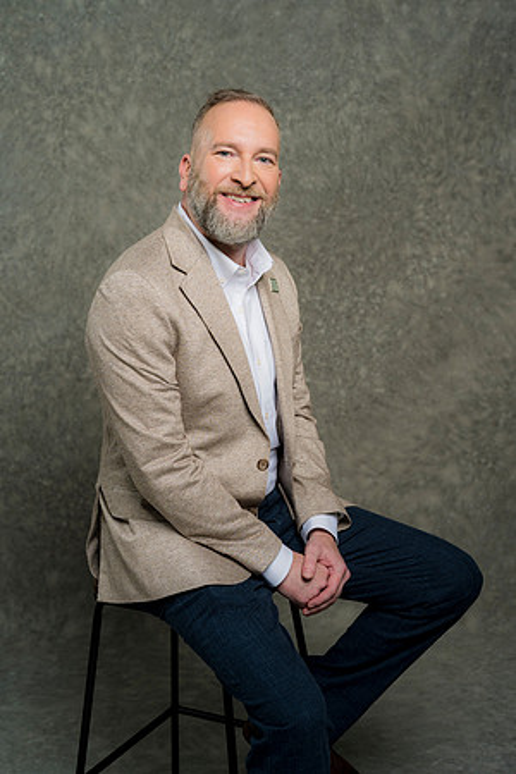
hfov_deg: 24.6
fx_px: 1182
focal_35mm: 55
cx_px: 258
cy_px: 387
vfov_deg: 36.2
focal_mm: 55
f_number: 4
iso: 125
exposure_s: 1/160
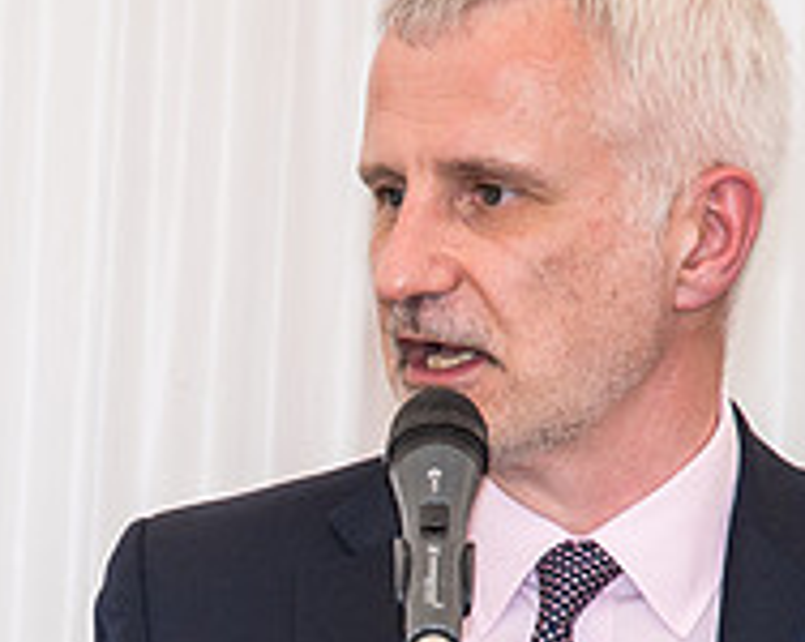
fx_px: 10472
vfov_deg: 3.5
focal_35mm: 440
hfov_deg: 4.4
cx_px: 134
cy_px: 788
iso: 200
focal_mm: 120
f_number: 5
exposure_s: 1/125
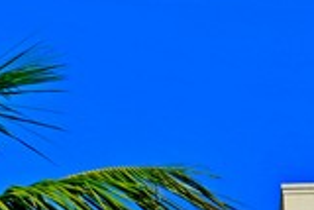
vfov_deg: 11.6
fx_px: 943
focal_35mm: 108
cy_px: 394
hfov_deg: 18.9
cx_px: 116
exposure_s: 1/250
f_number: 8
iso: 100
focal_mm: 18
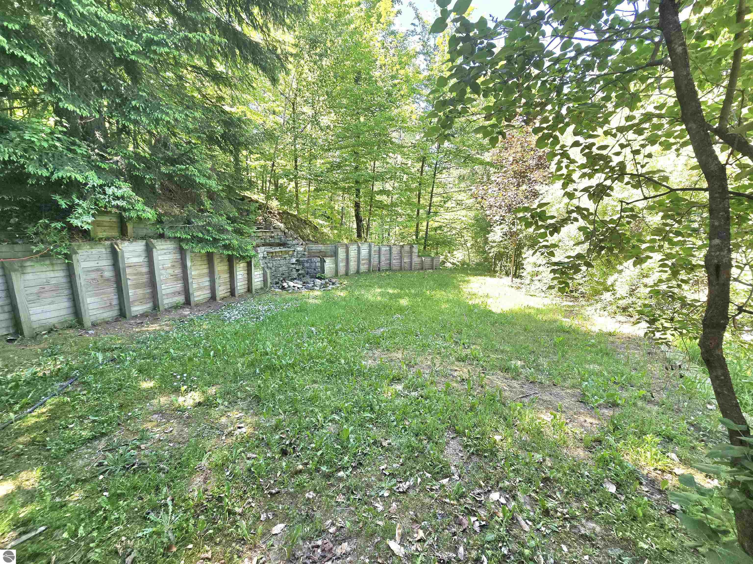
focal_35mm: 13
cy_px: 282
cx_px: 376
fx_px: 283
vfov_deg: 89.9
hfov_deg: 106.2
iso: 50
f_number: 2.2
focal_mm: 2.2
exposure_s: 1/244
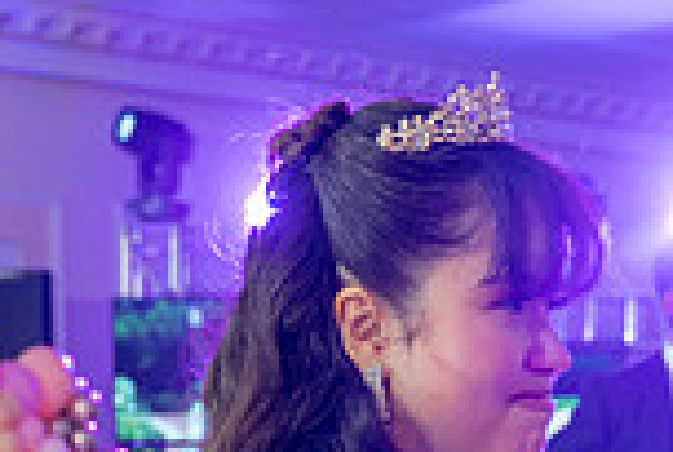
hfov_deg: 17.0
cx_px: 400
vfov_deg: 10.4
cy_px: 966
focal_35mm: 120
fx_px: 2248
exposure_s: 1/100
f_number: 2.8
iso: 400
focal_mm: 24
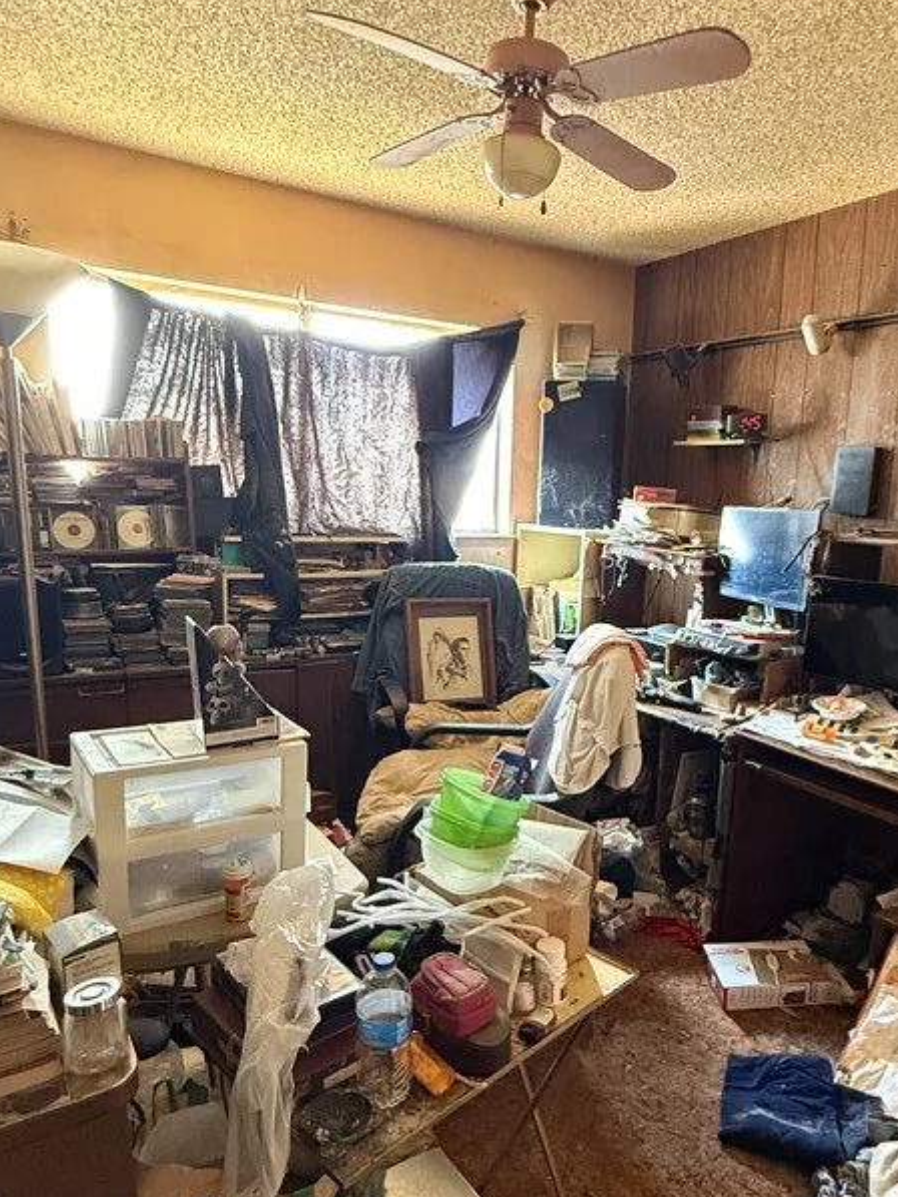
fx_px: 830
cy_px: 642
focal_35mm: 24
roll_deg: -3.2
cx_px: 527
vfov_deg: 71.5
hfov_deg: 56.5
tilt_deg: -9.9
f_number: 2.2
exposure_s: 1/60
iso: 1000
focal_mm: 2.22
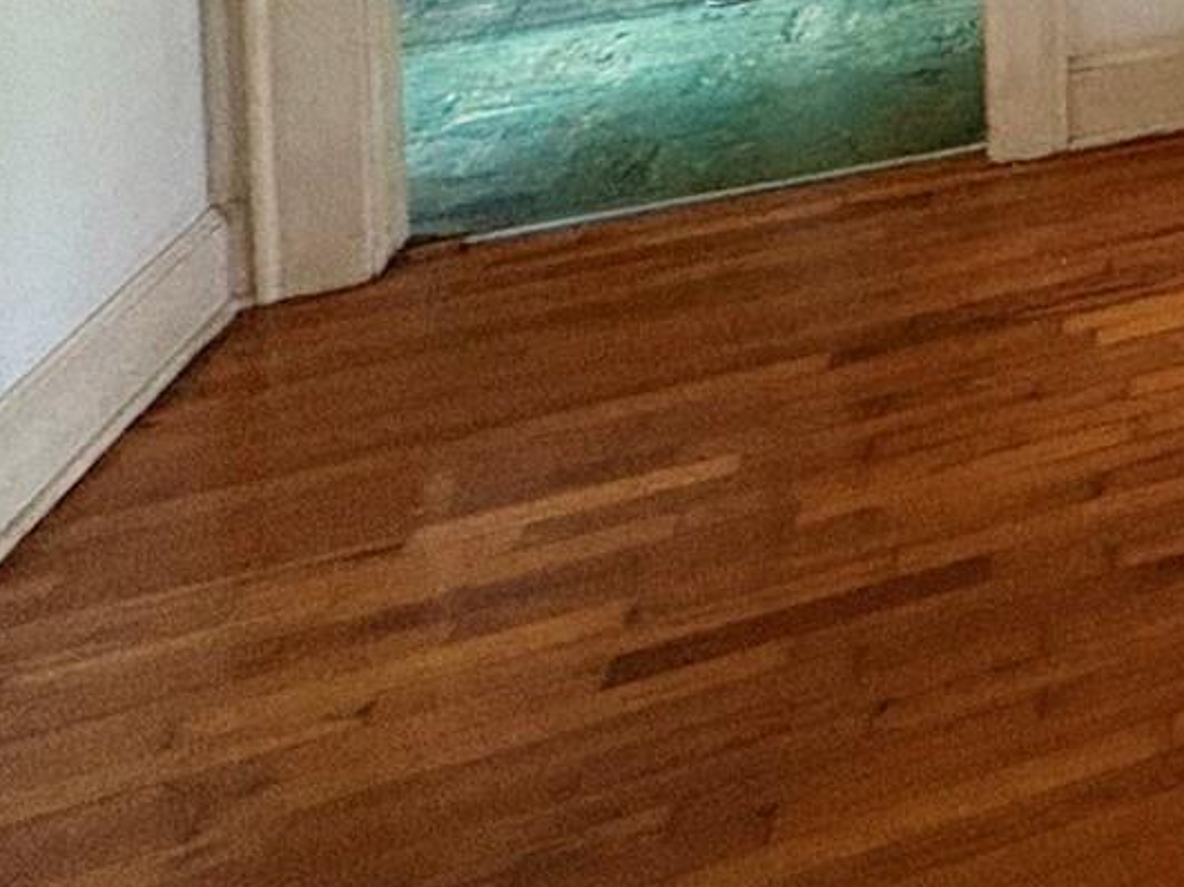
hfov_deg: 21.7
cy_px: -588
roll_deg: +0.6
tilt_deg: -1.7
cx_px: 2154
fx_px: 1847
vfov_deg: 21.0
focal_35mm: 54
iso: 500
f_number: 2.2
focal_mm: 2.22
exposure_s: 1/60
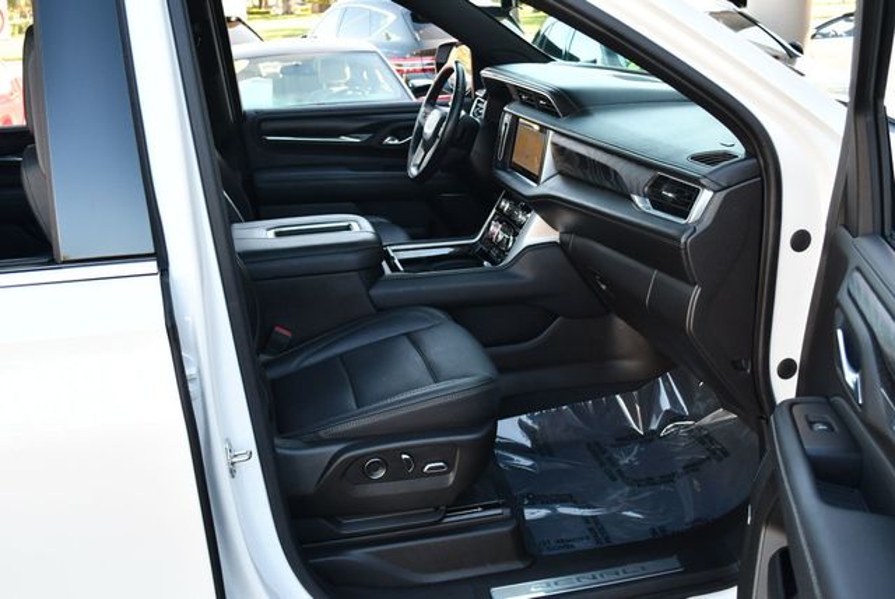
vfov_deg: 36.9
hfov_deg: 53.1
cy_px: 300
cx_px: 448
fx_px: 896
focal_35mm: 36
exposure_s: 1/250
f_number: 3.5
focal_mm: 18
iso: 500
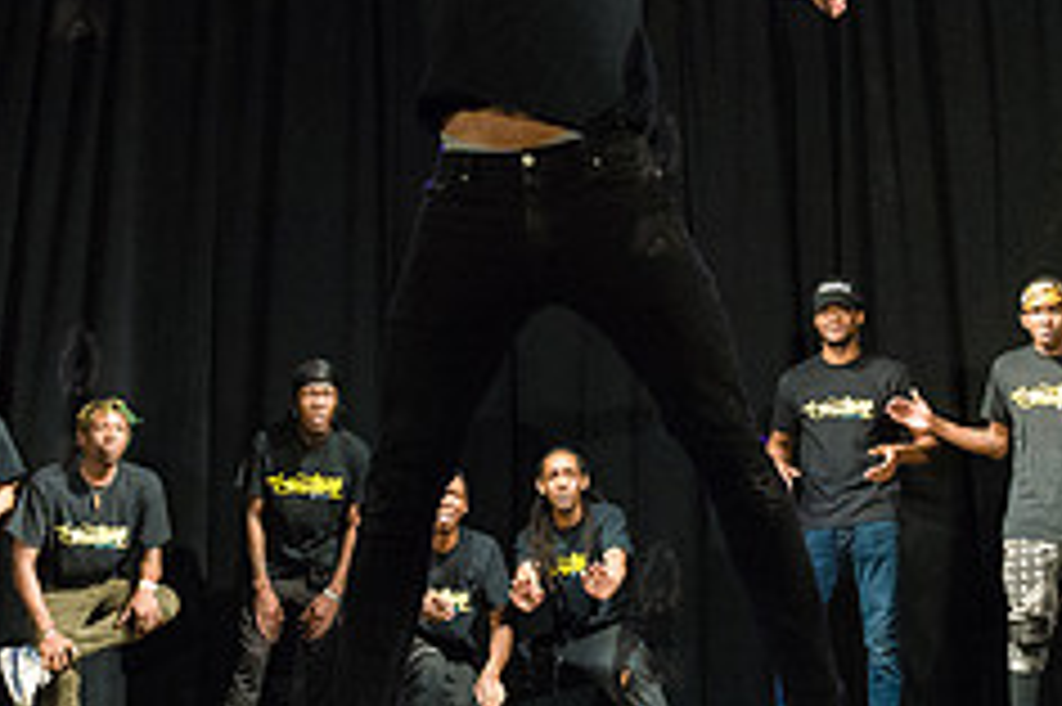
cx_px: 657
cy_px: 178
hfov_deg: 32.3
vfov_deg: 21.7
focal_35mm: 62
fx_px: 1828
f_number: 2.8
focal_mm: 24
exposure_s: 1/1000
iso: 4000
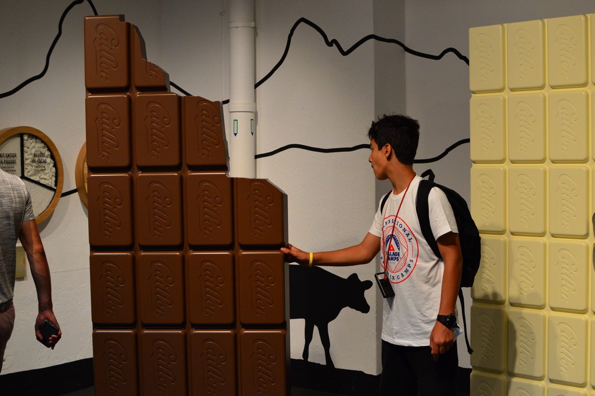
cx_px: 298
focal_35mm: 52
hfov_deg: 37.9
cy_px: 198
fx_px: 867
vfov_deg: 25.7
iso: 1600
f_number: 3.5
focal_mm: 35
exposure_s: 1/640
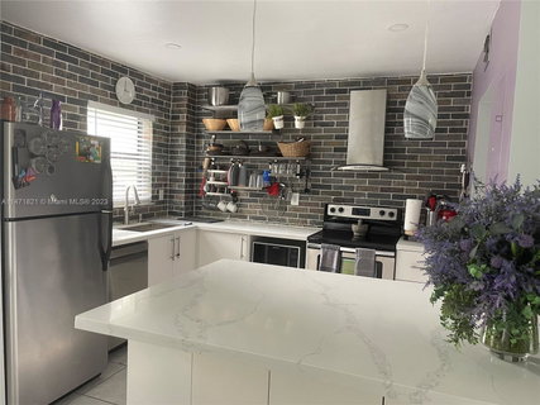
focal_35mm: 25
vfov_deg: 54.9
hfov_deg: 69.4
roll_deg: -2.9
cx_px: 270
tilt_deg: -5.3
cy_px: 202
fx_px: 390
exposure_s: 1/60
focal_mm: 5.1
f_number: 1.6
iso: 160
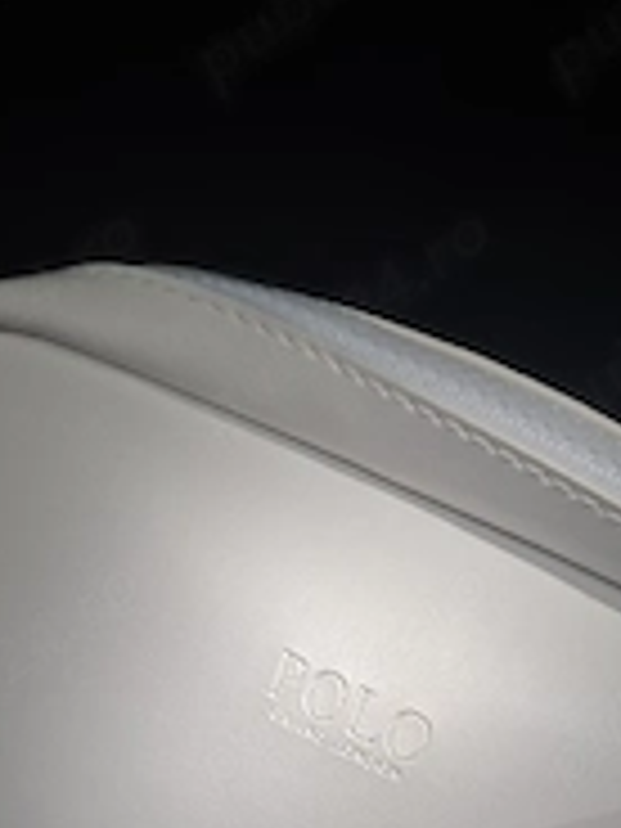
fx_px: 1196
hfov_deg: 28.8
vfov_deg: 36.1
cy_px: 729
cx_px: 432
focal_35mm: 50
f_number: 1.8
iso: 250
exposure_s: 1/33
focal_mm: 5.54
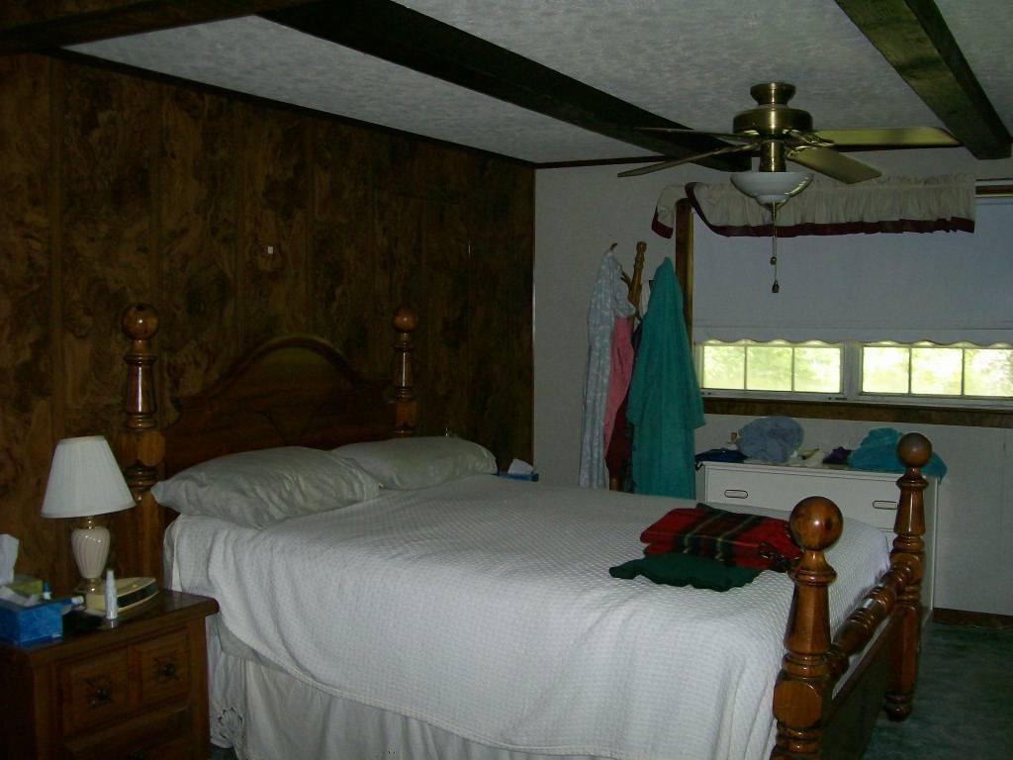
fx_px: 1054
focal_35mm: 36
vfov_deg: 39.7
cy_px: 380
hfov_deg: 51.4
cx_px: 506
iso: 140
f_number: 2.7
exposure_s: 1/64
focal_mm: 6
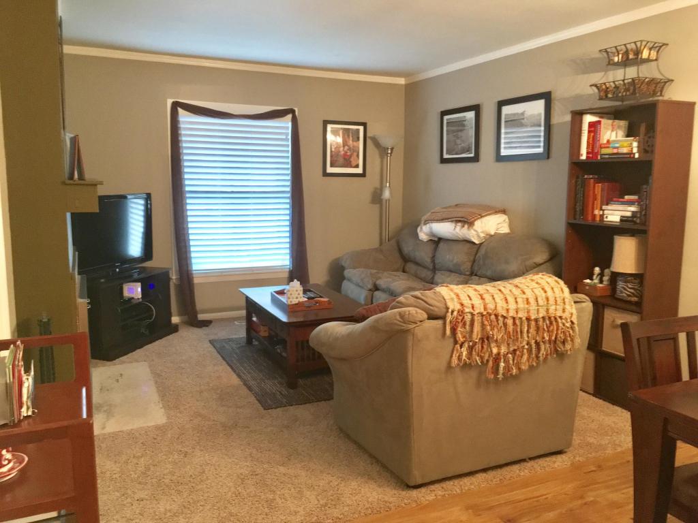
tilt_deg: -7.8
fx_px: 585
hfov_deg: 61.7
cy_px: 262
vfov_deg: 48.2
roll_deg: -0.8
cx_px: 349
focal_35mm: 29
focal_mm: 4.15
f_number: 2.2
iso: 250
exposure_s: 1/15
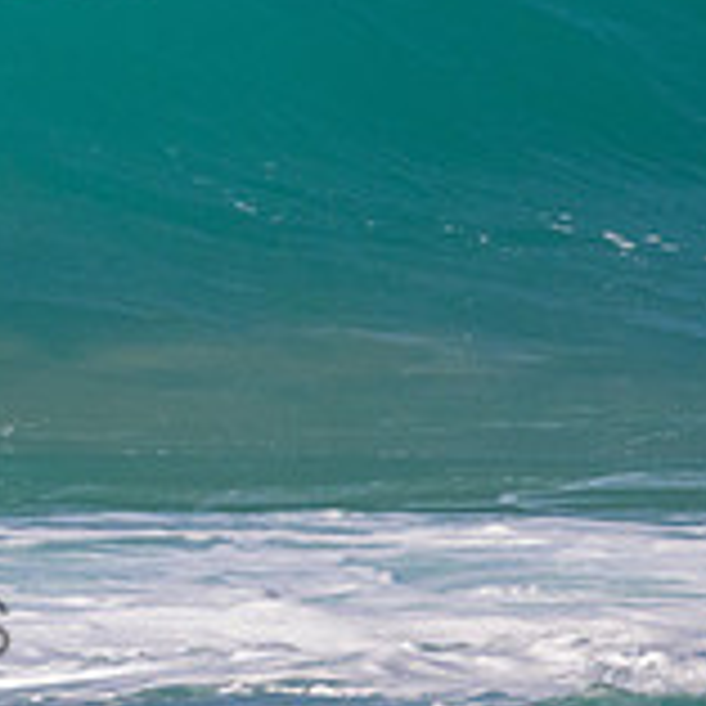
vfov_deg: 0.7
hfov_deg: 0.7
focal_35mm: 2518
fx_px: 58102
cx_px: -337
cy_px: -128
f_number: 11
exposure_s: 1/2000
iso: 2000
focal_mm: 800
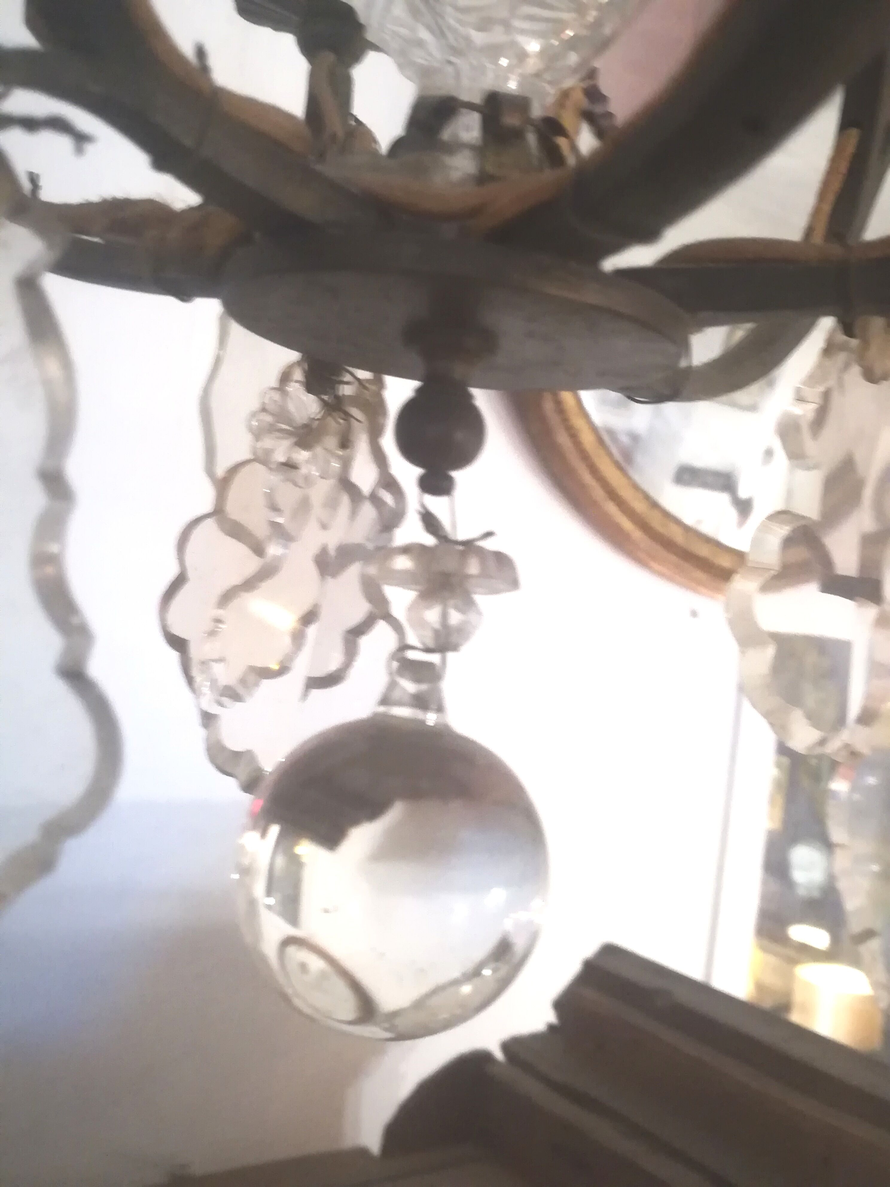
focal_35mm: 31
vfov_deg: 58.4
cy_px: 594
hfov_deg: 45.4
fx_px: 1063
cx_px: 445
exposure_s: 1/20
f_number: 2.2
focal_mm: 3.83
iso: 640
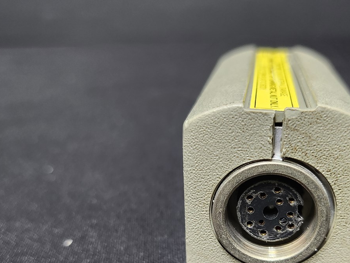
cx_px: 209
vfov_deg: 33.1
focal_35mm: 43
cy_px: 191
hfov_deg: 43.6
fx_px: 435
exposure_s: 1/24
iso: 640
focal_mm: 5
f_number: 1.8
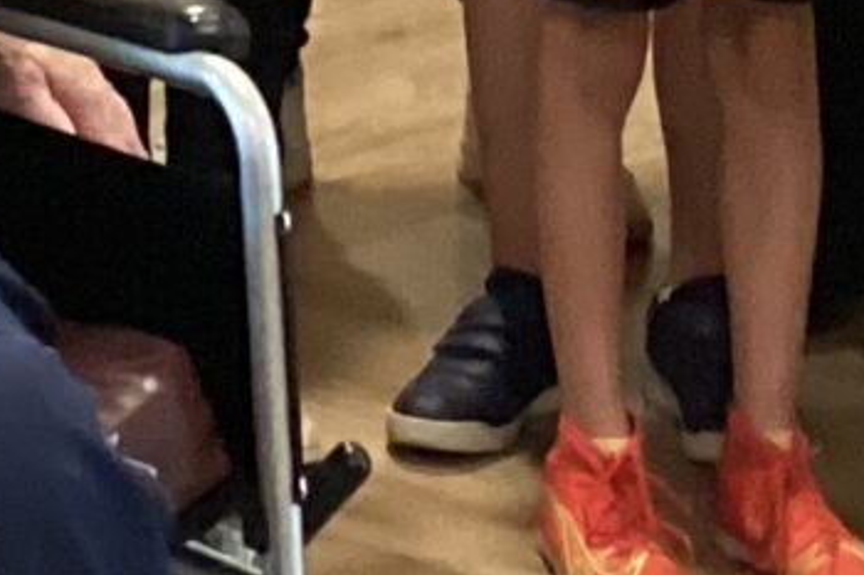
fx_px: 5661
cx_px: 123
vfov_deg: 5.6
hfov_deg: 8.7
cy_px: -861
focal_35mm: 236
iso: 400
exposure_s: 1/50
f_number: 2.4
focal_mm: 3.3
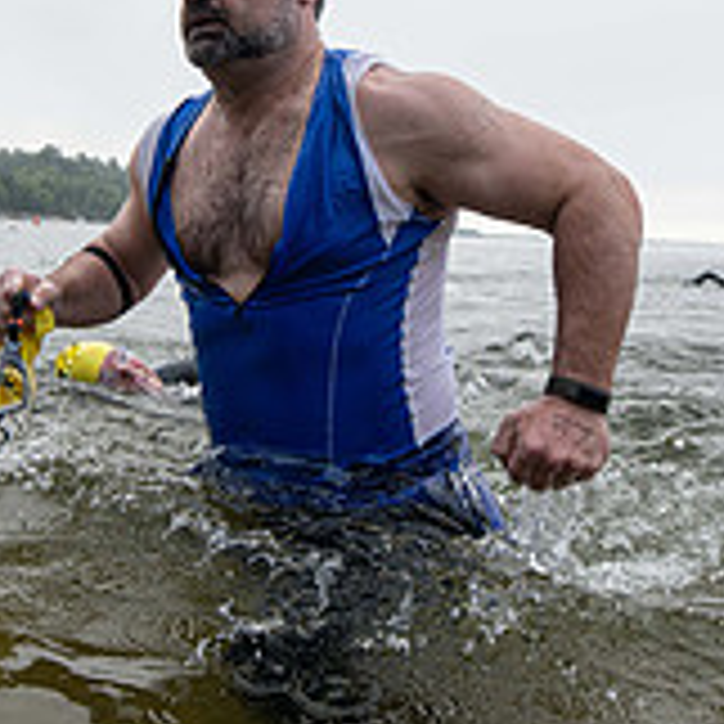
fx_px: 1018
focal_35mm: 43
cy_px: 245
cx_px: 243
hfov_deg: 38.7
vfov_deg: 38.7
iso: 400
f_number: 4
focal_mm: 14
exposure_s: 1/640
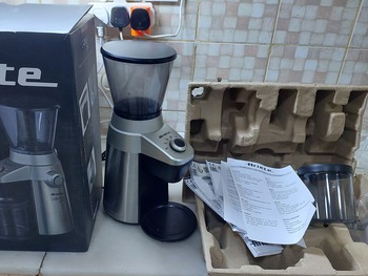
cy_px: 138
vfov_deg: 46.8
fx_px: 319
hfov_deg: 59.7
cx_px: 158
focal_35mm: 30
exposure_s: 1/60
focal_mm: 5.06
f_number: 1.8
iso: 320
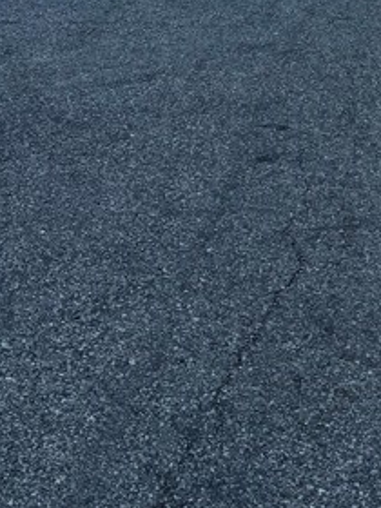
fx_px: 1394
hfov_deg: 15.4
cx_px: 356
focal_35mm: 95
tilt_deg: -2.3
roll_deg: -2.6
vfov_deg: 18.3
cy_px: -252
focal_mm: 5.96
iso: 50
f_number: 1.6
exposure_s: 1/1064
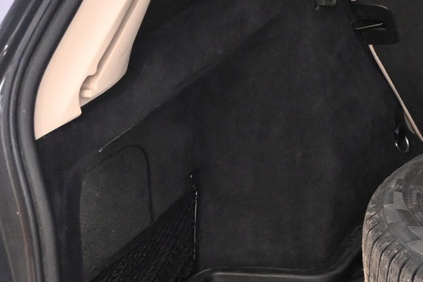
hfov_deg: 18.8
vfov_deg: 13.9
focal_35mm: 98
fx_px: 1152
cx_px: 600
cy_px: 206
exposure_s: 1/60
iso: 3200
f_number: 4
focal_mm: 20
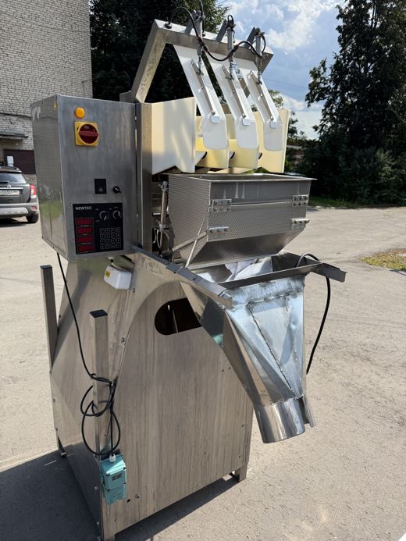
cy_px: 270
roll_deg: -2.5
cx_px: 203
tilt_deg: -17.2
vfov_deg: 71.6
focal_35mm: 24
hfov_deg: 56.8
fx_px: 375
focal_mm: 6.76
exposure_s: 1/3759
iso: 100
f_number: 1.78
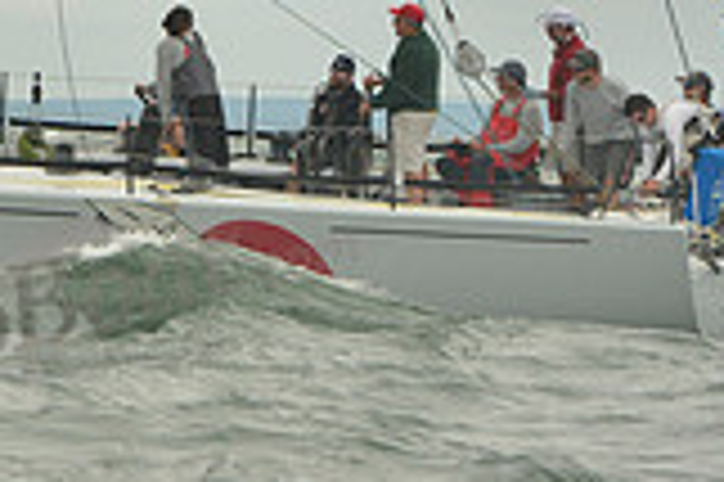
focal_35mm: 522
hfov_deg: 3.9
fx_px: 10487
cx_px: -504
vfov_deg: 2.6
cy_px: -318
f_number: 8
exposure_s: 1/1250
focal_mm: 145
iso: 400
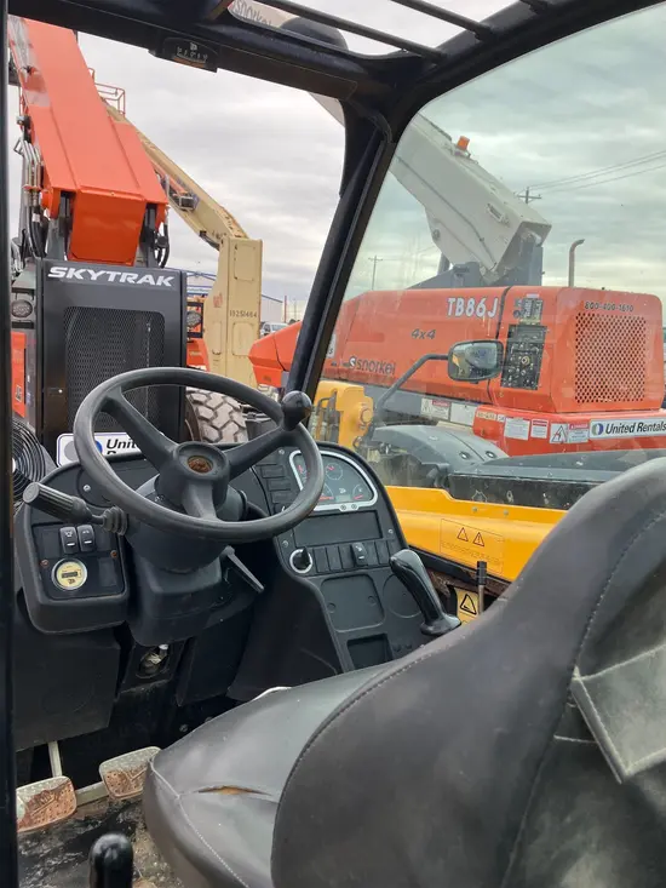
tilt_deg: -6.8
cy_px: 444
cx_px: 333
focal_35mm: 28
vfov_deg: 63.4
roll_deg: -1.5
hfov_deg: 49.8
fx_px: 718
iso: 32
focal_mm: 3.99
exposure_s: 1/852
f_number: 1.8
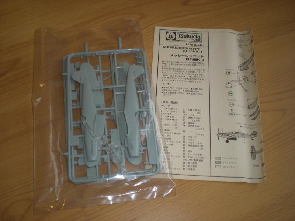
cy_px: 110
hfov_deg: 49.0
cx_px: 148
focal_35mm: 38
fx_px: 324
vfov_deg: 37.7
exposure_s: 1/60.3
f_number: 3.1
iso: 64
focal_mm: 6.3
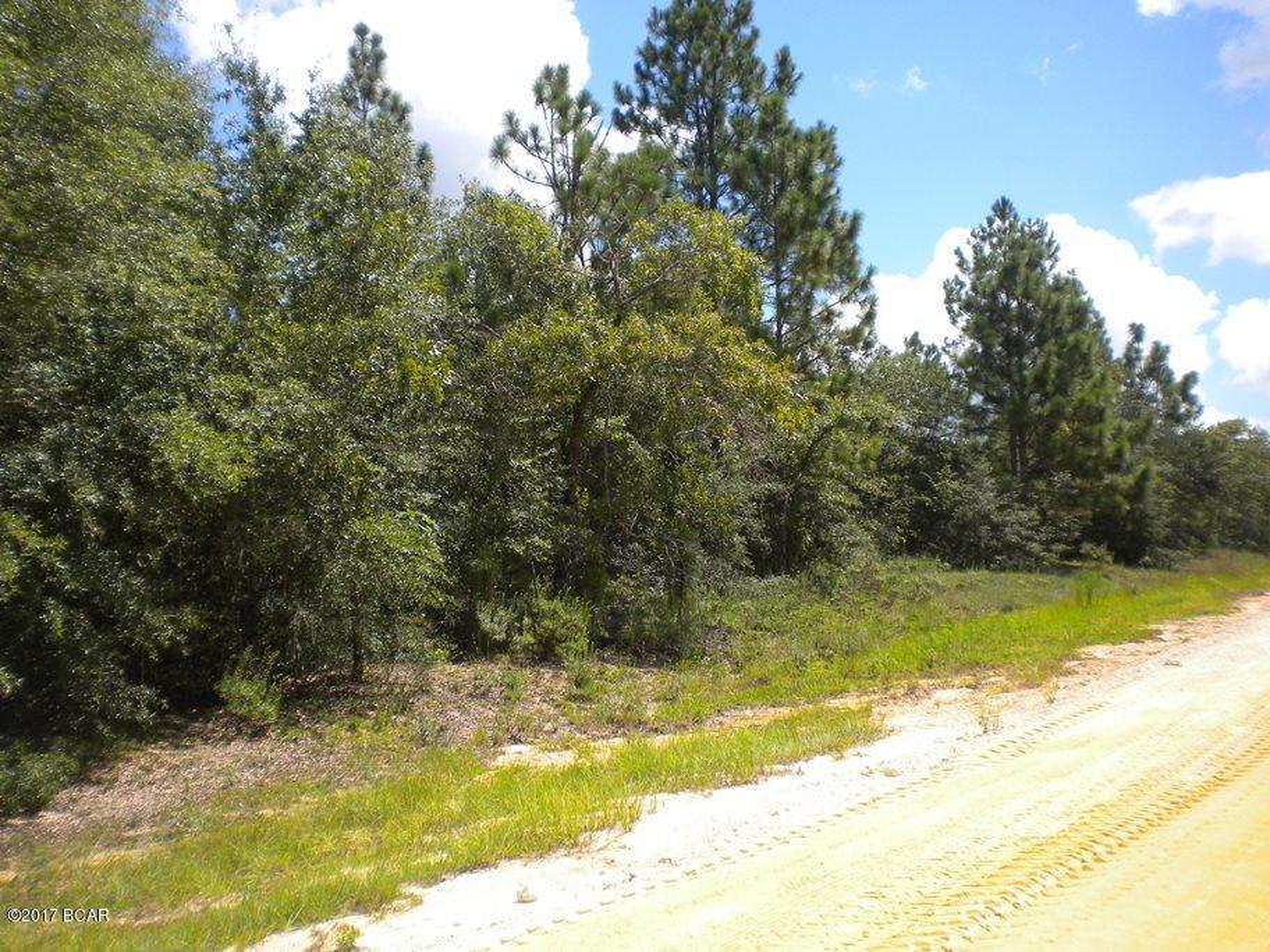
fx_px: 1284
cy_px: 476
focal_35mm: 35
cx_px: 635
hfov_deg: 52.6
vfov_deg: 40.7
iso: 80
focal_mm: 6.3
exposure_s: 1/428
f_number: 4.6
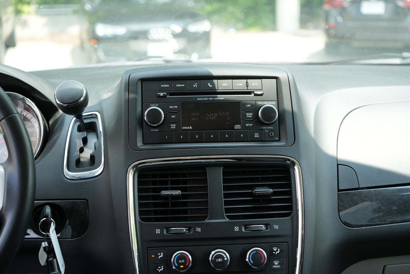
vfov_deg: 26.0
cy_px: 137
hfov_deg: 38.2
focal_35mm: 52
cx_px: 205
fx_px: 592
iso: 100
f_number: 5
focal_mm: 52
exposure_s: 1/60
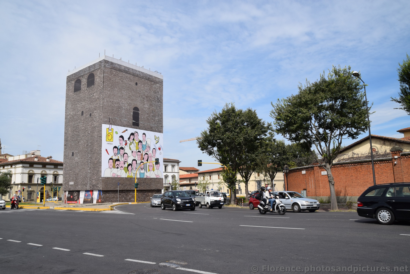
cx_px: 205
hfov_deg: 67.4
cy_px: 137
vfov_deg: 47.9
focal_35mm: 27
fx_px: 307
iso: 200
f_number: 10
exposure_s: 1/400
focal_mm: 18
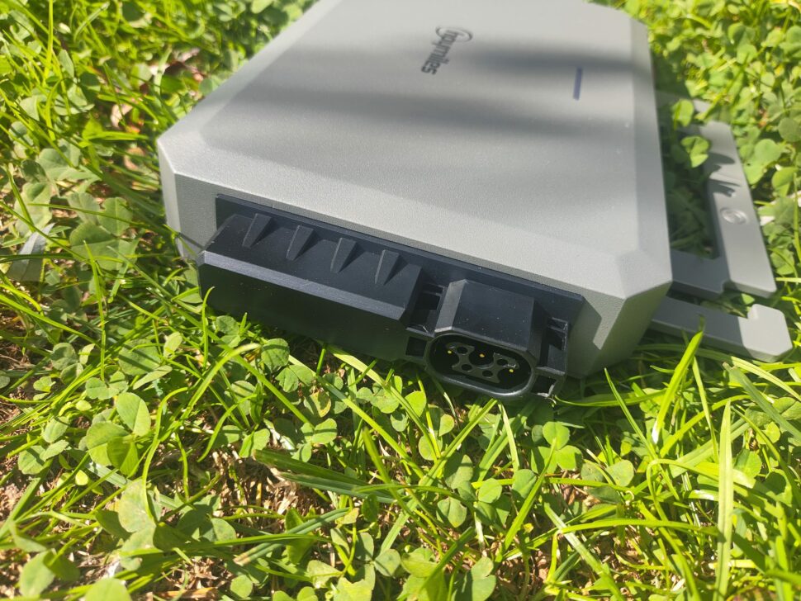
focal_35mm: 24
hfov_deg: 71.6
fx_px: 555
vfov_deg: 56.8
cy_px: 300
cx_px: 400
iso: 50
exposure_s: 1/505
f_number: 1.8
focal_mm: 4.68
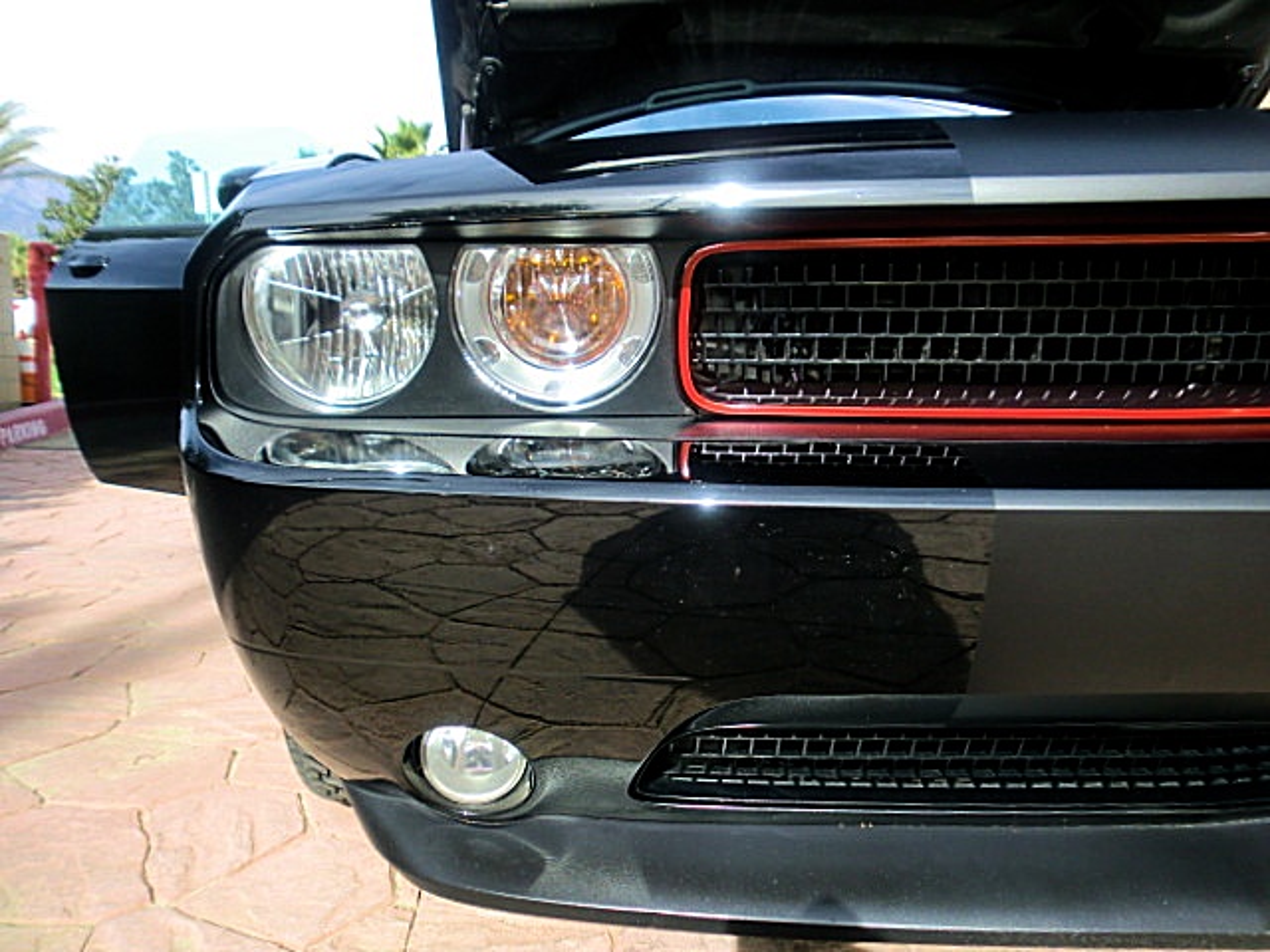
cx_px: 635
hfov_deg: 67.3
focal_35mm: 26
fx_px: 954
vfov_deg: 53.1
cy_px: 476
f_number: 2.6
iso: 64
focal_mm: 4.65
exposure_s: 1/400
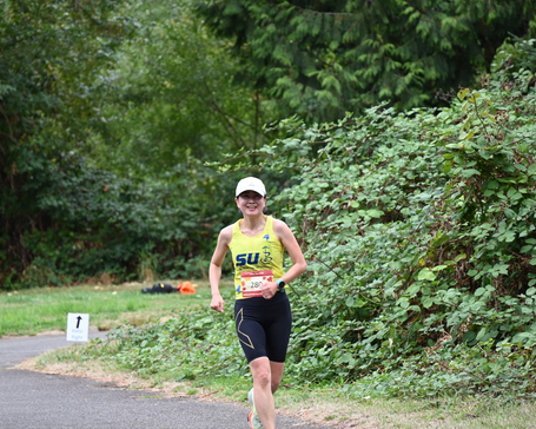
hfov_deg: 8.5
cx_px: 249
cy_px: 215
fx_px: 3601
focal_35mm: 227
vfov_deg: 6.8
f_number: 6.3
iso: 450
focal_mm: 200
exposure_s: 1/250
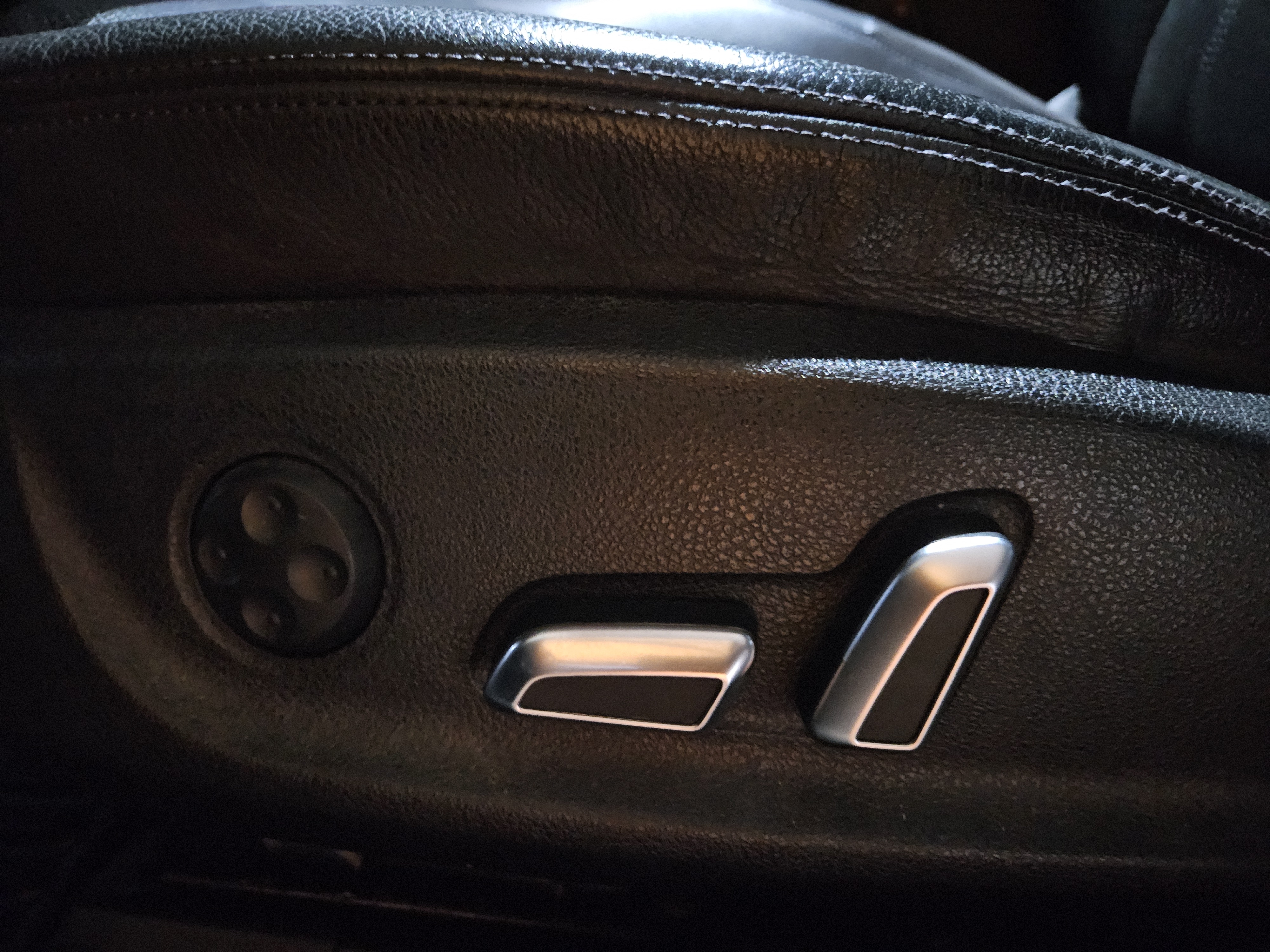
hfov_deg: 73.9
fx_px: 844
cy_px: 476
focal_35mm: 23
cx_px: 635
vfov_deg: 58.9
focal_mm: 5.4
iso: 5000
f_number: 1.8
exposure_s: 1/15
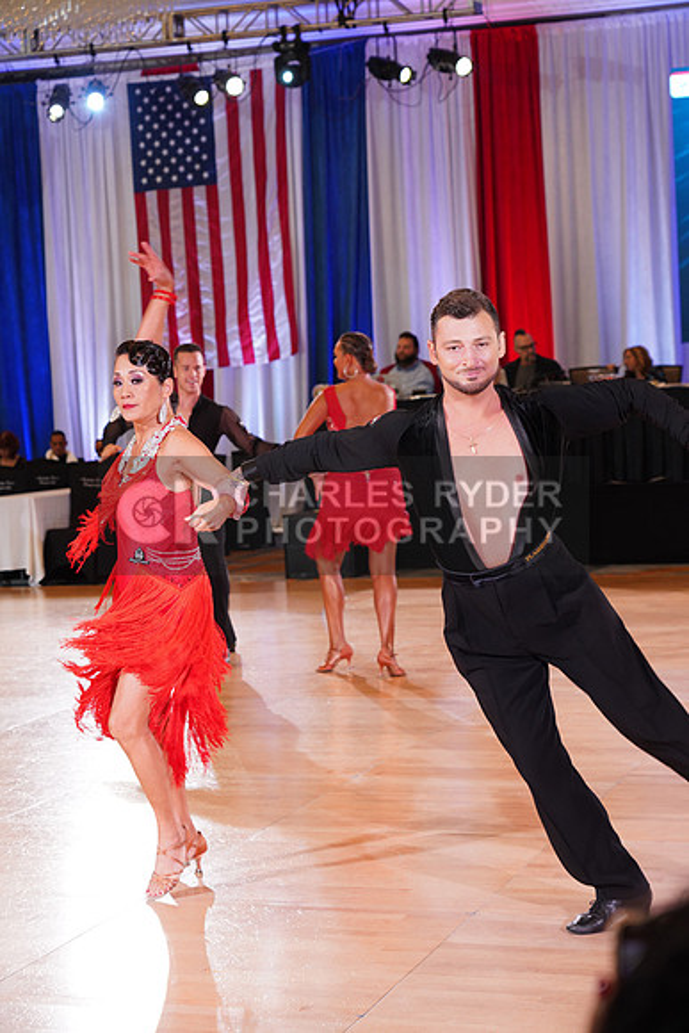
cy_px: 516
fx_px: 2066
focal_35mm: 72
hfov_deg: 18.9
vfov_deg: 28.1
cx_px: 344
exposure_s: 1/160
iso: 1600
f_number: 5
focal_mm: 72
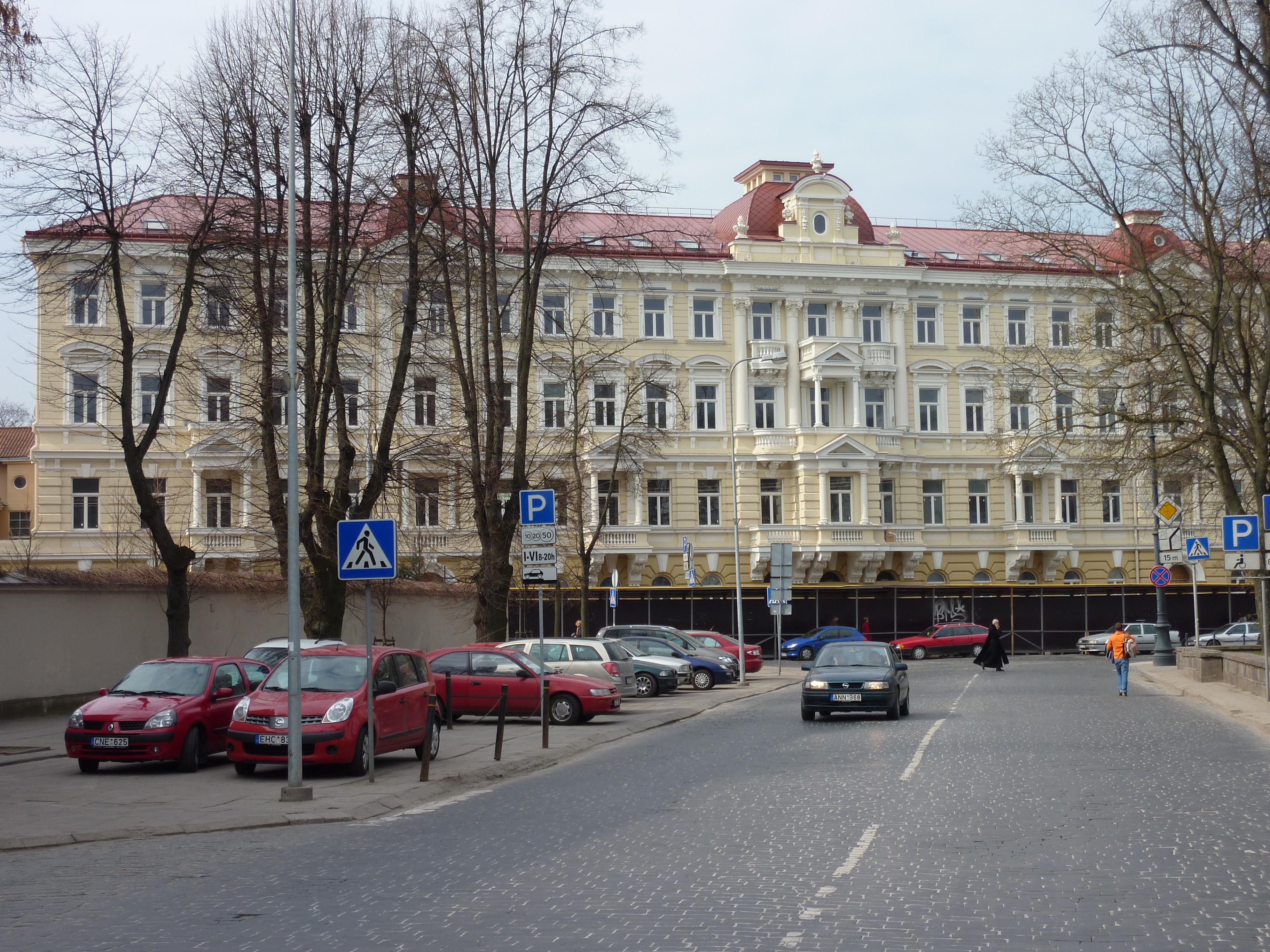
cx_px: 635
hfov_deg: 36.8
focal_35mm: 52
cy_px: 476
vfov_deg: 28.0
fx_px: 1908
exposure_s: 1/500
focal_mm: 8.5
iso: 80
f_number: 4.5
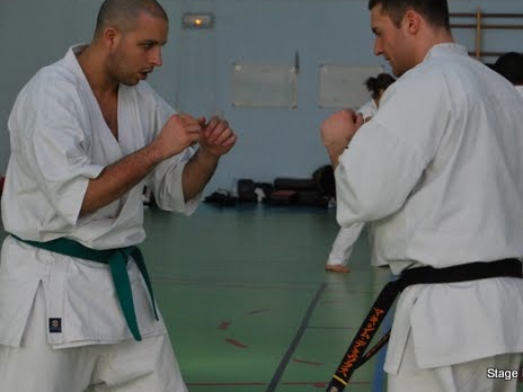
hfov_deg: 17.9
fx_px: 1657
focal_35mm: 110
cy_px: 154
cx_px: 307
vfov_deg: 13.5
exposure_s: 1/250
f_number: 5.6
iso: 800
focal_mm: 55
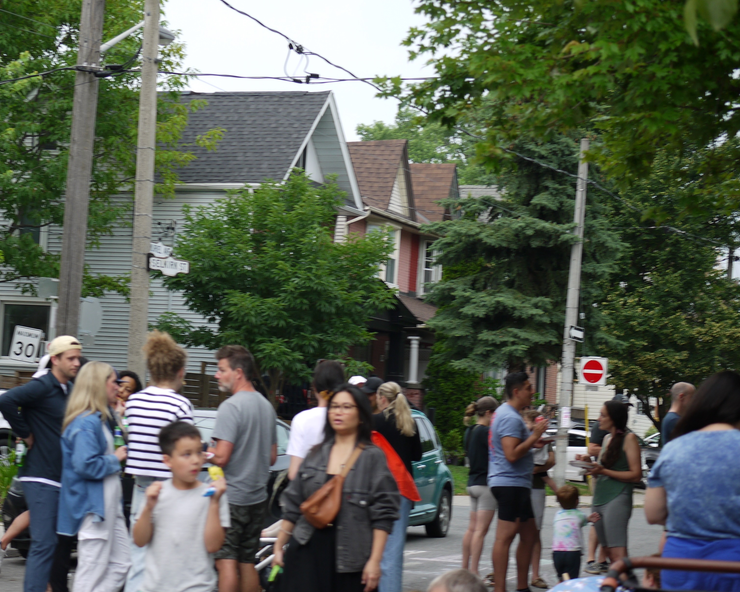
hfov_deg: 21.2
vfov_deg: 17.1
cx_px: 263
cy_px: 357
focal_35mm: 90
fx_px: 1971
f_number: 2.8
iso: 100
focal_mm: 35
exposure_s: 1/125
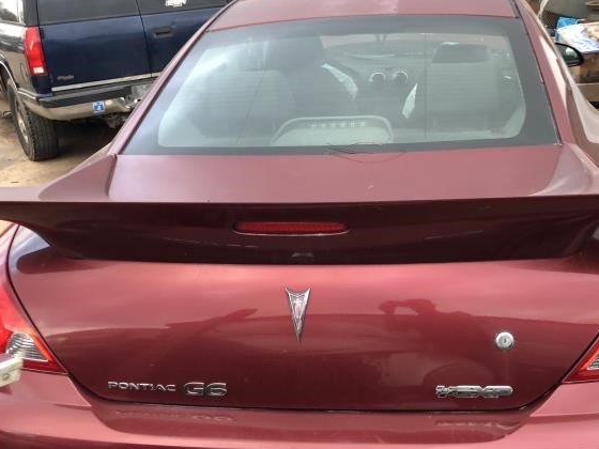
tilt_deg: -28.9
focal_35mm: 40
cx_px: 348
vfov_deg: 35.7
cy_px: 294
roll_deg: -0.2
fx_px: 692
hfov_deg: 46.6
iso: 25
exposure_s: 1/40
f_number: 1.8
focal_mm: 3.99
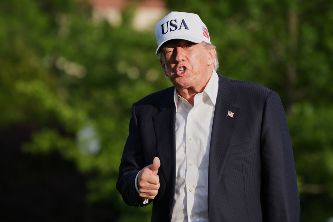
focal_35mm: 390
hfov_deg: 5.3
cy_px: 111
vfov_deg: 3.5
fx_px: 3608
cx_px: 166
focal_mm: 259
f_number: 5.6
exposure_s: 1/1000
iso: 400
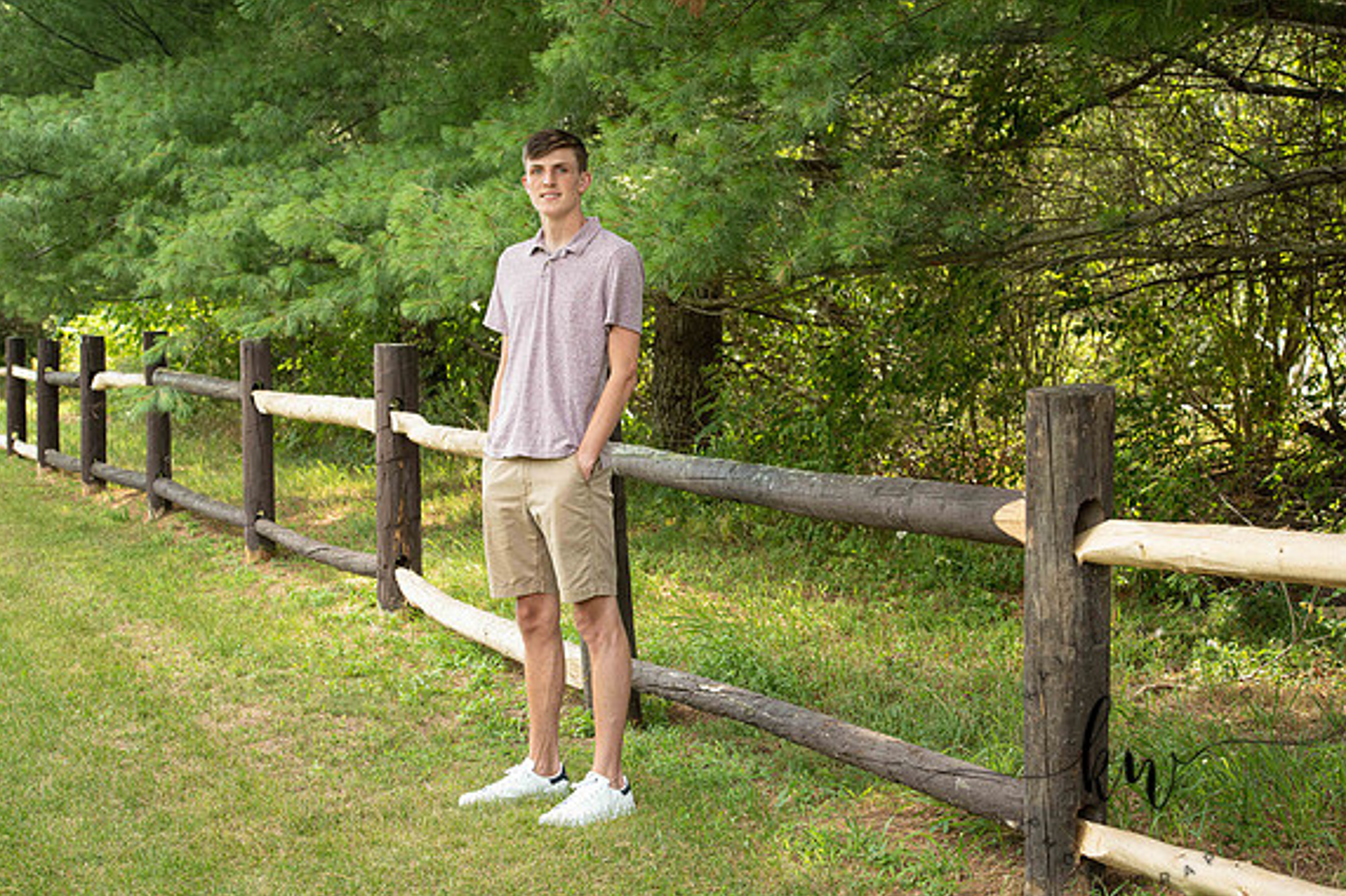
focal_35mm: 71
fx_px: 2654
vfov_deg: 19.2
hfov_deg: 28.5
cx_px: 668
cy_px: 453
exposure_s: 1/200
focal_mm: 70
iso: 500
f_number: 6.3
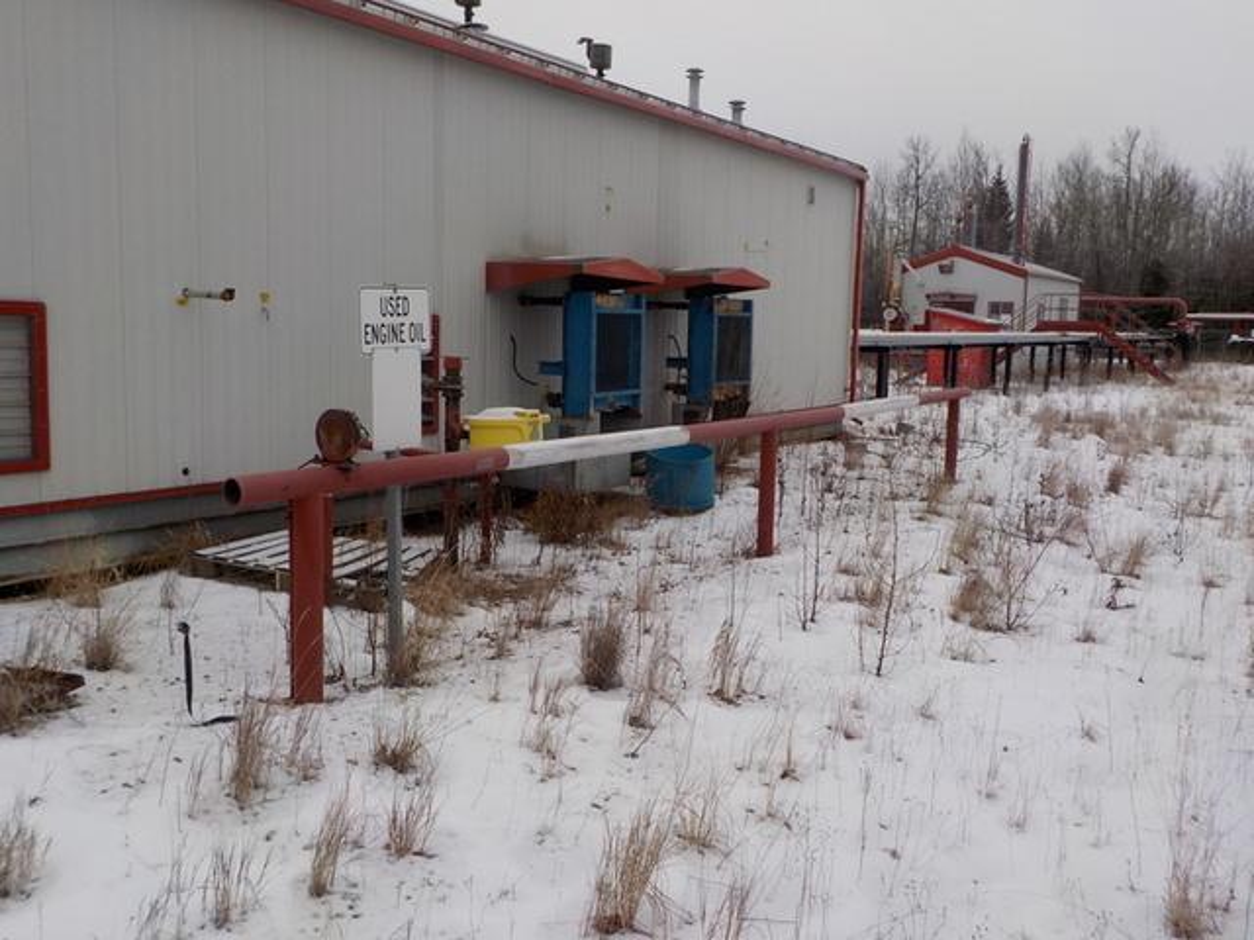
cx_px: 627
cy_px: 470
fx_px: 1087
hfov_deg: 60.0
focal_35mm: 30
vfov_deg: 46.8
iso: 140
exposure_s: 1/250
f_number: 3.3
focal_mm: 4.1
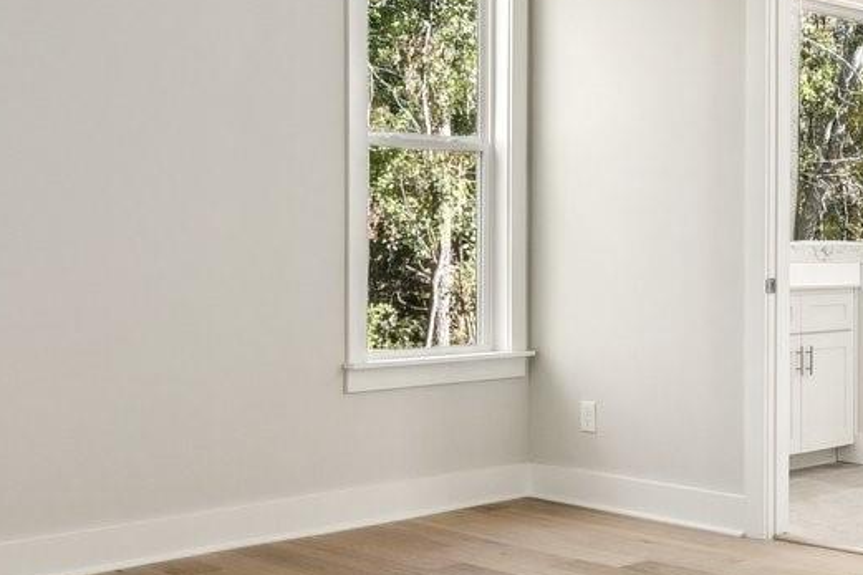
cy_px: 231
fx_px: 1414
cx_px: 485
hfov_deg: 33.9
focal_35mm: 59
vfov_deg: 22.9
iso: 160
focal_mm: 15
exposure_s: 1/13
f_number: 7.1
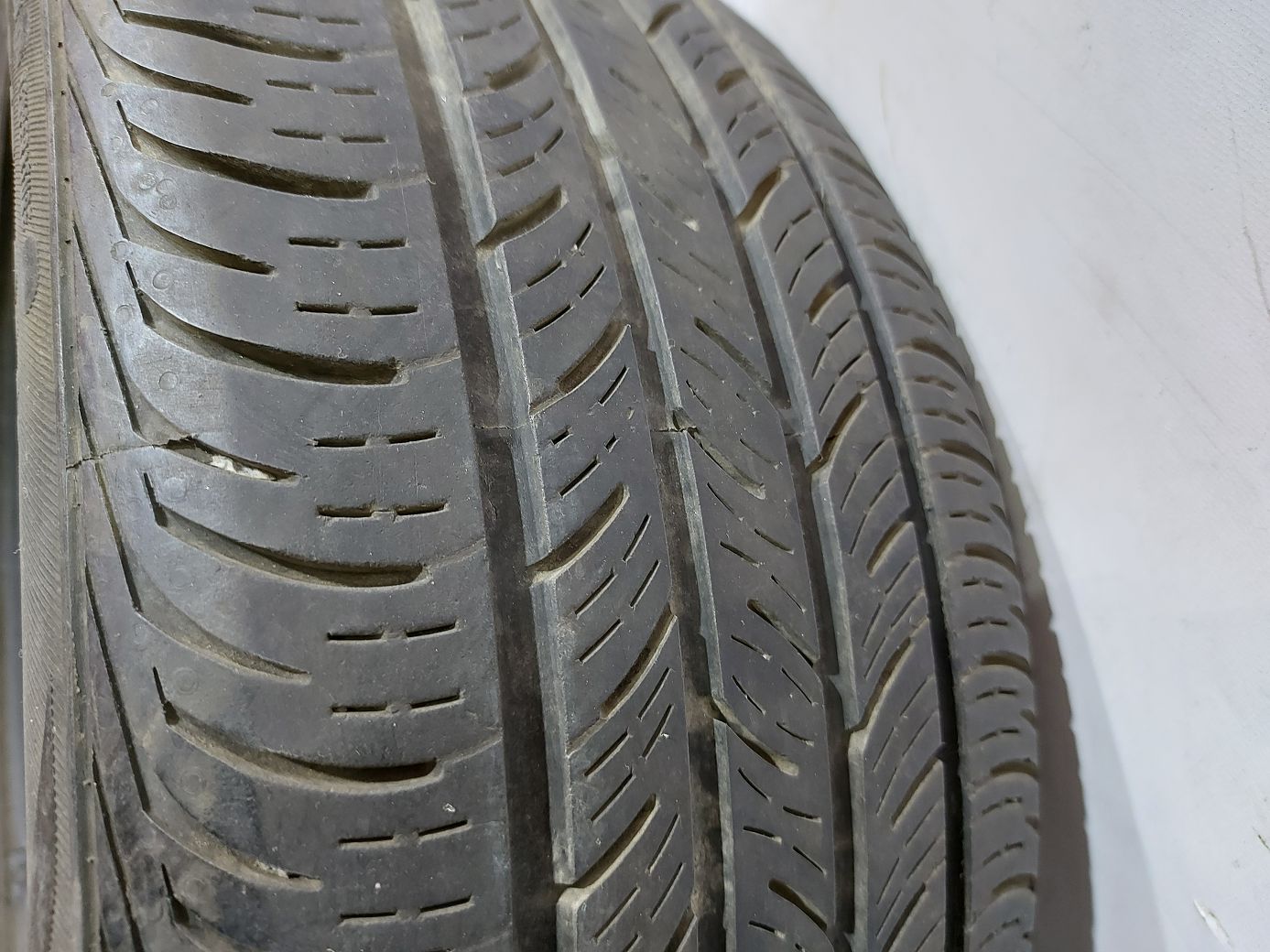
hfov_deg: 71.6
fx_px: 880
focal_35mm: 24
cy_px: 476
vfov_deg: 56.8
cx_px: 635
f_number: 1.8
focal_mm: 5.23
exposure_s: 1/33
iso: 250
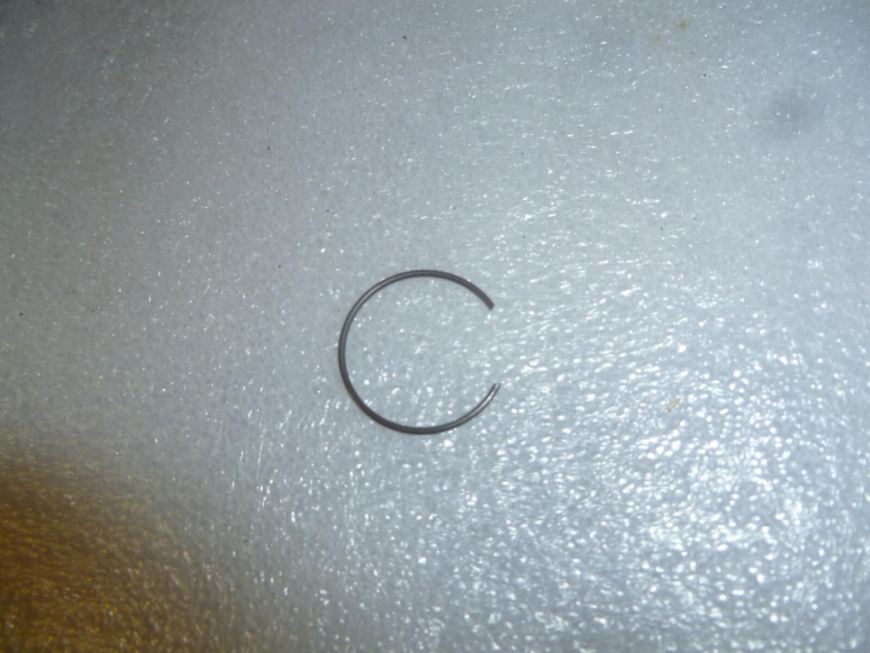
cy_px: 326
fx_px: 704
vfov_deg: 49.7
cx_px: 435
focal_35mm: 28
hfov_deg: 63.4
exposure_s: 1/30
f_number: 3.3
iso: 125
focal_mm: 5
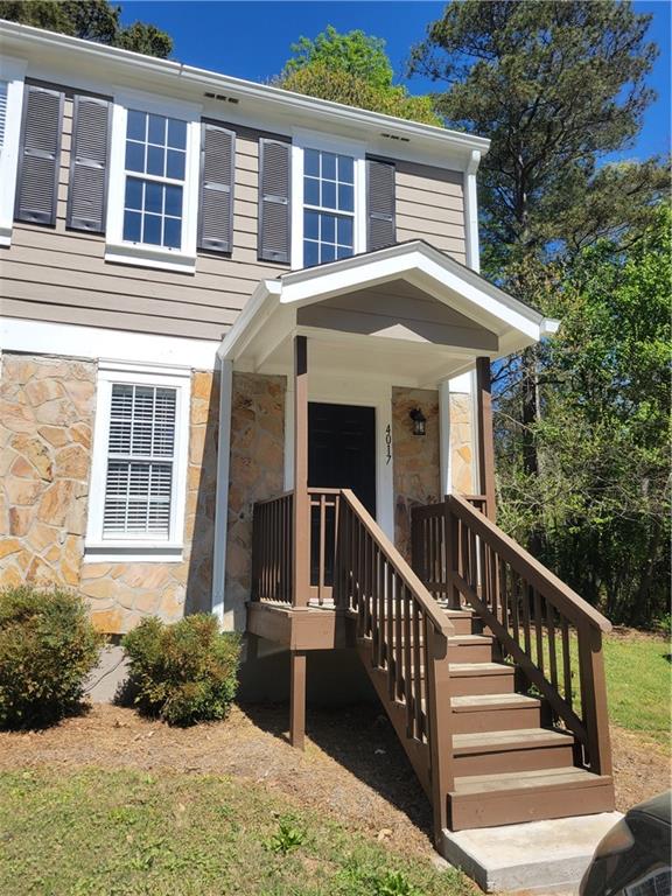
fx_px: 673
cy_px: 448
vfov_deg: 67.3
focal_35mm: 26
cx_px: 336
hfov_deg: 53.1
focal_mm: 5.4
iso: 40
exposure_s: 1/2517
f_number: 1.8
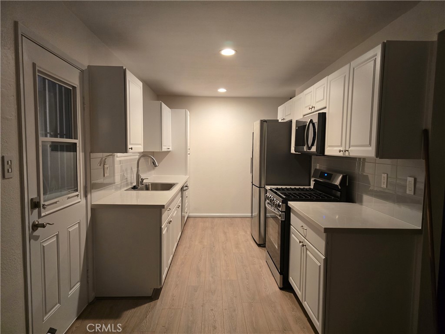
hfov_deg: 73.9
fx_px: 296
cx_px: 222
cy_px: 167
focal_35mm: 23
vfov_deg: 58.9
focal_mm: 6.3
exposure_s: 1/120
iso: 640
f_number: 1.7
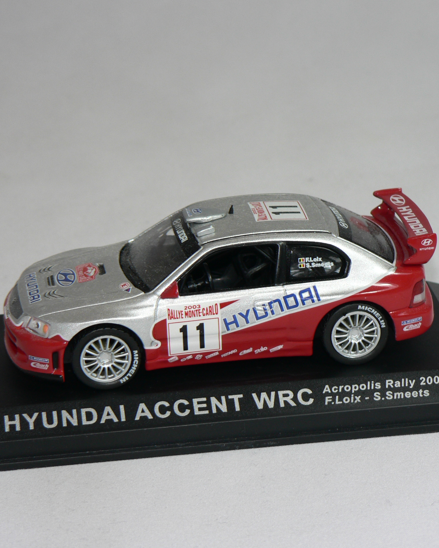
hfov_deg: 12.6
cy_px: 273
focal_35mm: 122
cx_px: 236
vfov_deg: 15.8
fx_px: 1981
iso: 80
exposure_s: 1/60
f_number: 3.2
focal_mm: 15.5
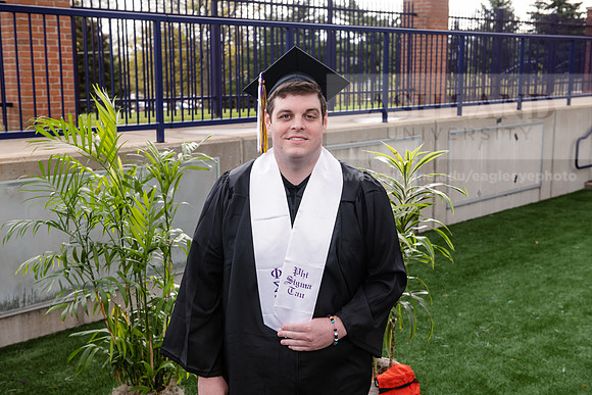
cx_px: 296
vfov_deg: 27.0
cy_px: 198
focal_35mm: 50
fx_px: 822
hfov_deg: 39.6
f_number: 5.6
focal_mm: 50
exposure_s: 1/200
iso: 320
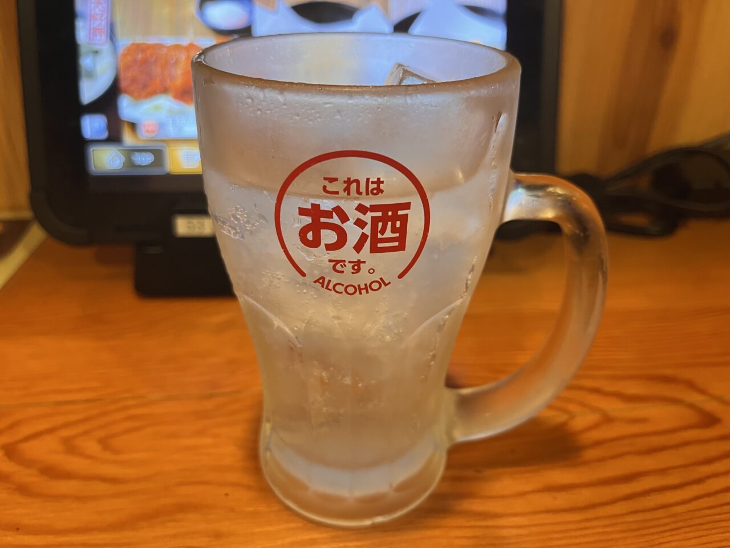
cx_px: 365
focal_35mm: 26
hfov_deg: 67.3
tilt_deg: -30.7
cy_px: 274
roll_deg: -0.3
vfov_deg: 53.1
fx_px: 548
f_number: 1.6
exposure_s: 1/50
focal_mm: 5.1
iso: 500
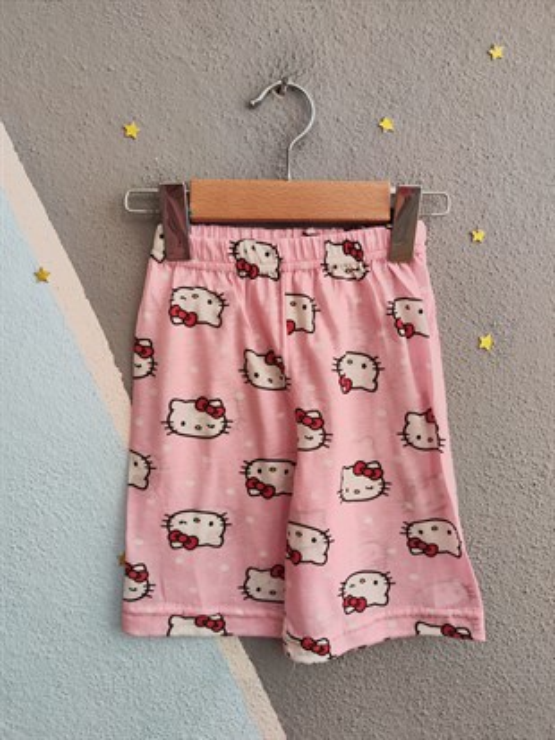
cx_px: 278
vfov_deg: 71.6
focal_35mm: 24
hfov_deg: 56.8
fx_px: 513
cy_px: 370
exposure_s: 1/100
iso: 288
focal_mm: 5.59
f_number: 1.88
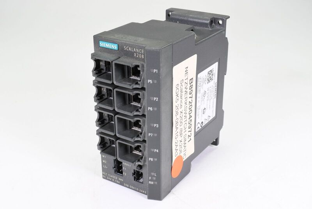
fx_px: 468
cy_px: 104
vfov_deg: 25.1
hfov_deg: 36.9
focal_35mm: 54
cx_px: 156
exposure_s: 1/25
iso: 250
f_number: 11
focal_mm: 27
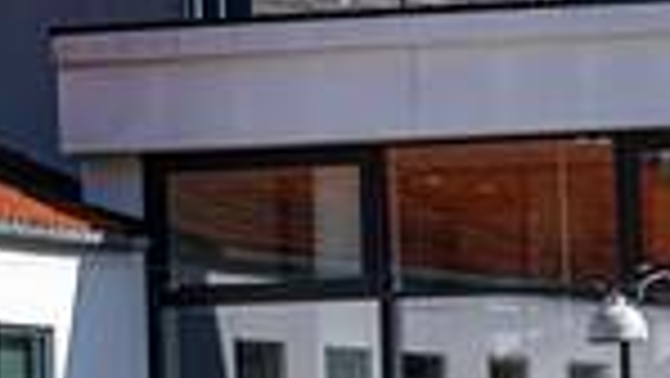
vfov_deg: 2.9
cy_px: 817
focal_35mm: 417
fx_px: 7412
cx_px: 980
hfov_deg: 5.1
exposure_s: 1/2000
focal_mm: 102
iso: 100
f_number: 2.8
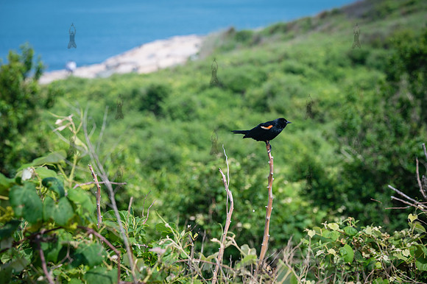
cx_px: 214
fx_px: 1174
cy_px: 142
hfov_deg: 20.6
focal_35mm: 99
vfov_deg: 13.8
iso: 125
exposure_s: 1/500
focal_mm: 99
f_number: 5
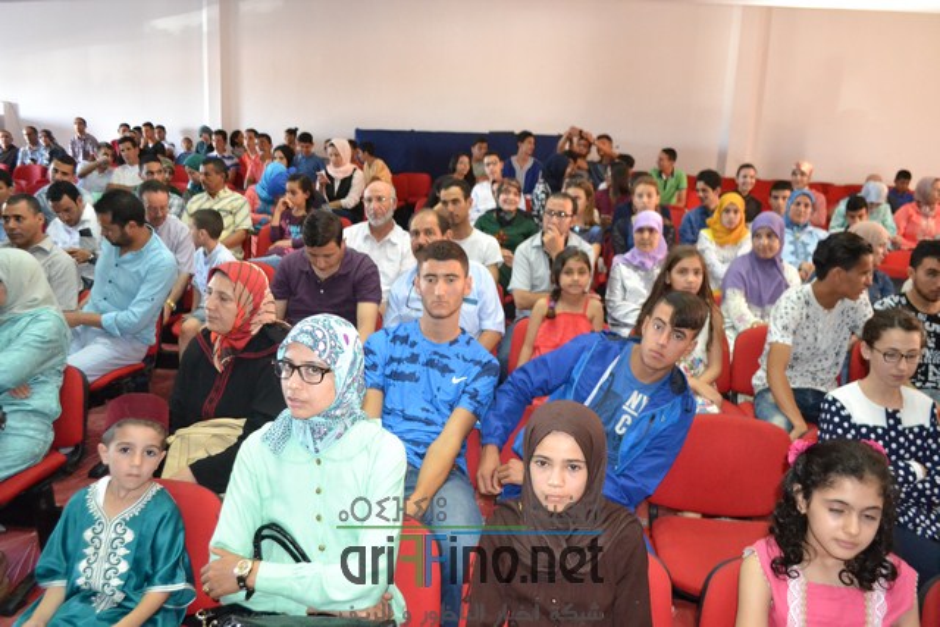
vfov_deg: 48.0
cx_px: 470
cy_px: 314
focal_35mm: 27
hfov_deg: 67.4
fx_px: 705
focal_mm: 18
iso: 3200
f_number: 3.5
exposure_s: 1/60
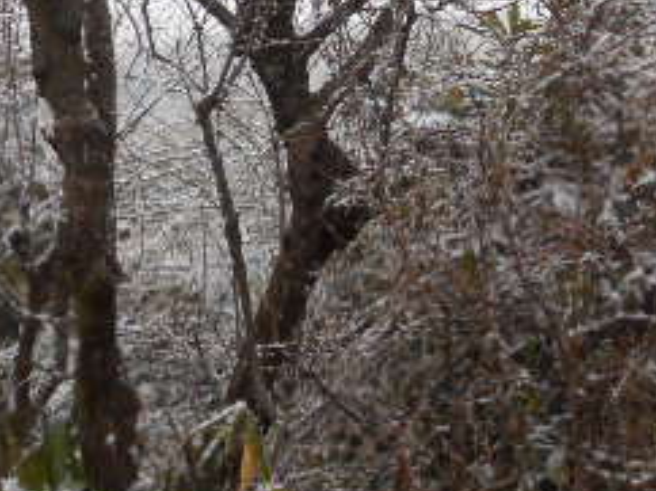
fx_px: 1704
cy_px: -11
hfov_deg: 21.8
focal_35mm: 90
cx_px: 279
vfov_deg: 16.0
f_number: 3.9
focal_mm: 6
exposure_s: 1/30
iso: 125
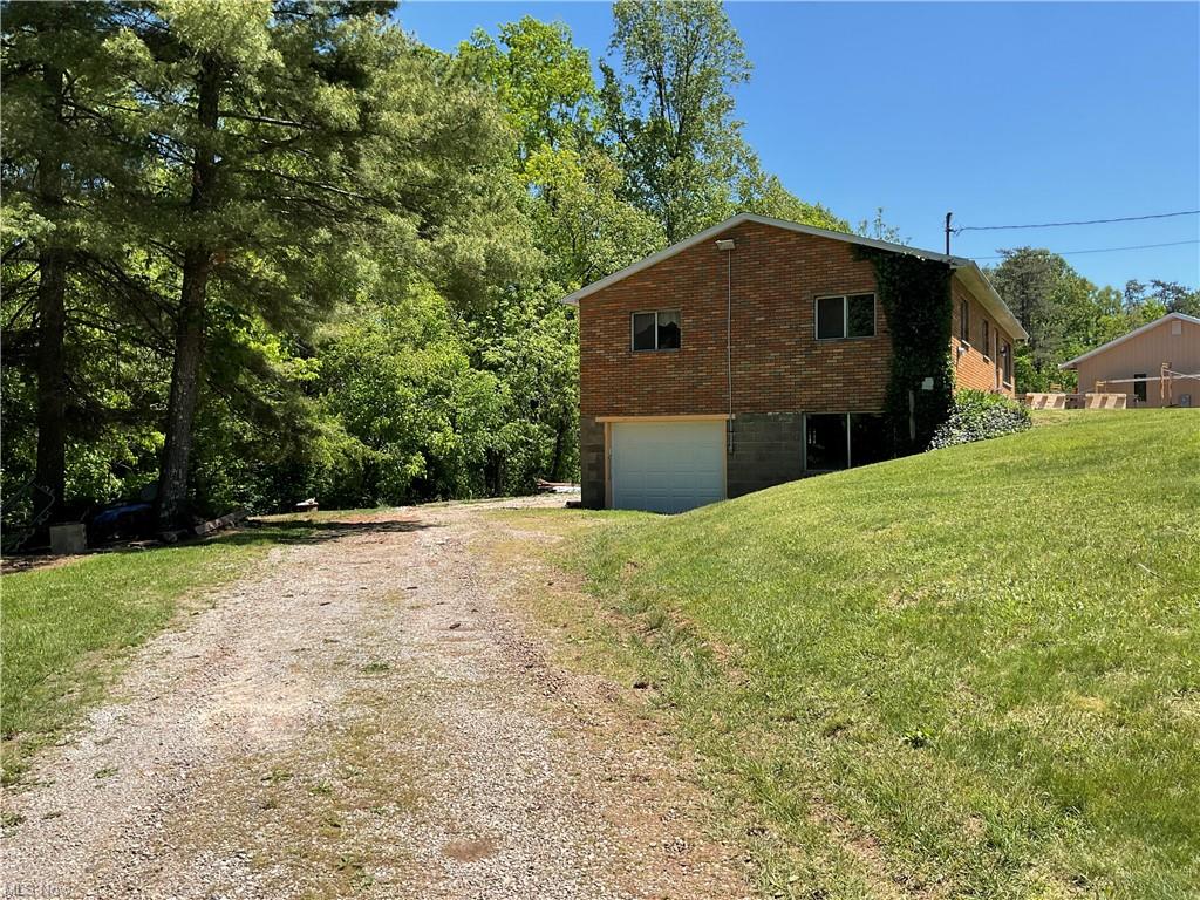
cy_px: 450
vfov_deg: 48.2
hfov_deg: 61.7
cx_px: 600
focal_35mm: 29
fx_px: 1005
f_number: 1.8
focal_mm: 3
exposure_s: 1/1279
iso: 16
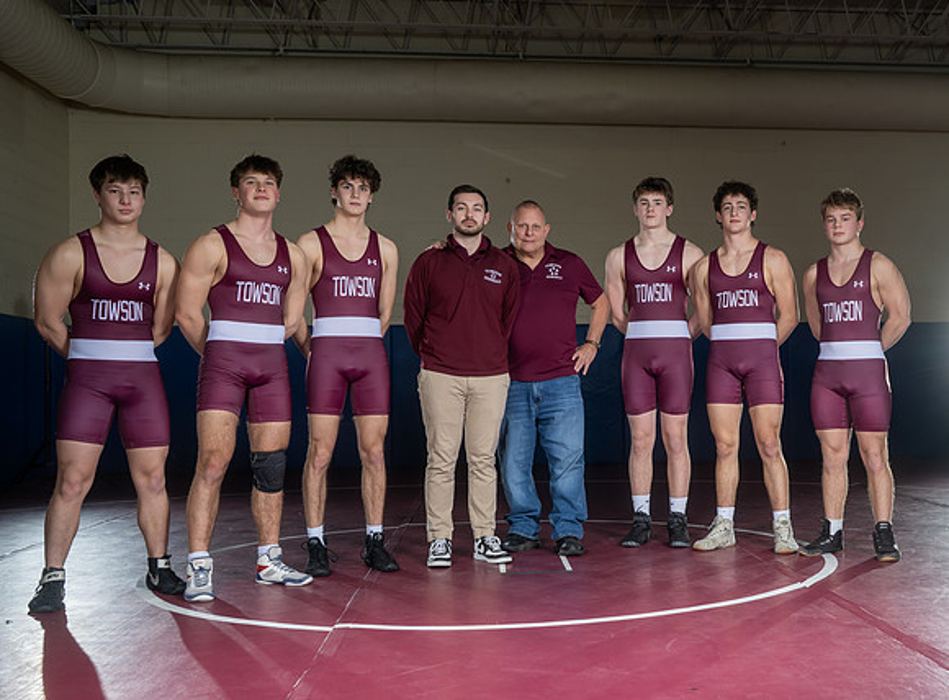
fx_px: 1117
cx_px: 612
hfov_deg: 45.5
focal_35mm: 41
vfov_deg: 34.7
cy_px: 407
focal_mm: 25.5
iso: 125
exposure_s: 1/200
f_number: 6.3
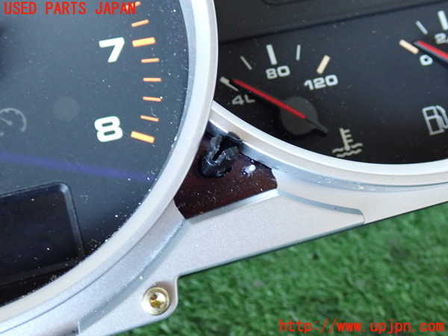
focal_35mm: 44
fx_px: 569
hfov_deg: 42.9
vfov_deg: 32.9
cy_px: 168
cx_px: 224
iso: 800
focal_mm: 7.84
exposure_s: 1/30
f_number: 2.9
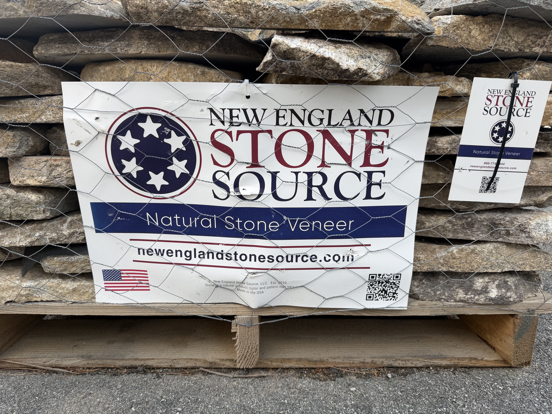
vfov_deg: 56.8
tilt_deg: -12.0
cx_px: 276
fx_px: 383
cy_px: 207
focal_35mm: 24
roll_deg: -3.8
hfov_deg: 71.6
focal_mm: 6.76
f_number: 1.78
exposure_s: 1/555
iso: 80
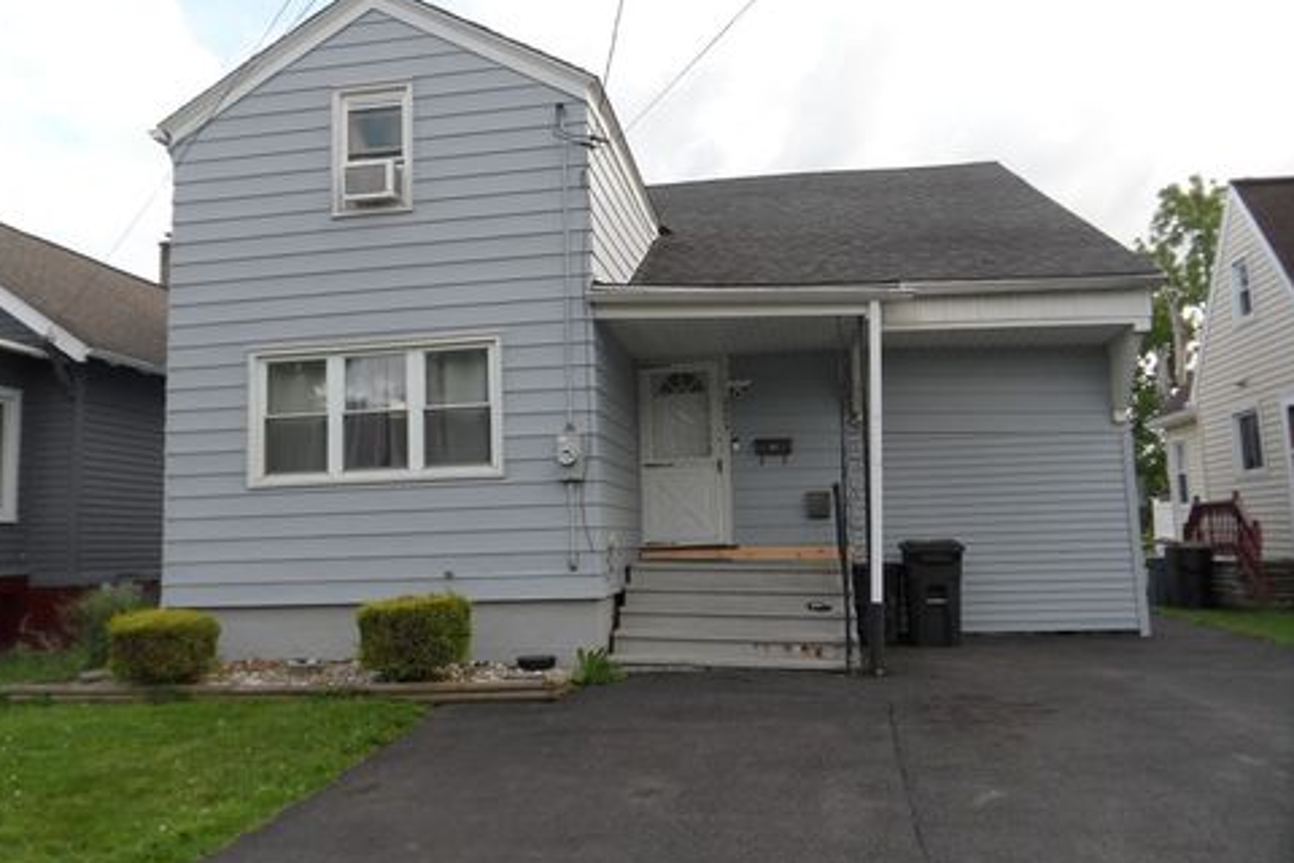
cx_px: 655
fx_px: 934
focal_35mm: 26
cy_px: 433
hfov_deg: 69.4
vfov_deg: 49.6
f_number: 3.2
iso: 80
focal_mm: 3.9
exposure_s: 1/180
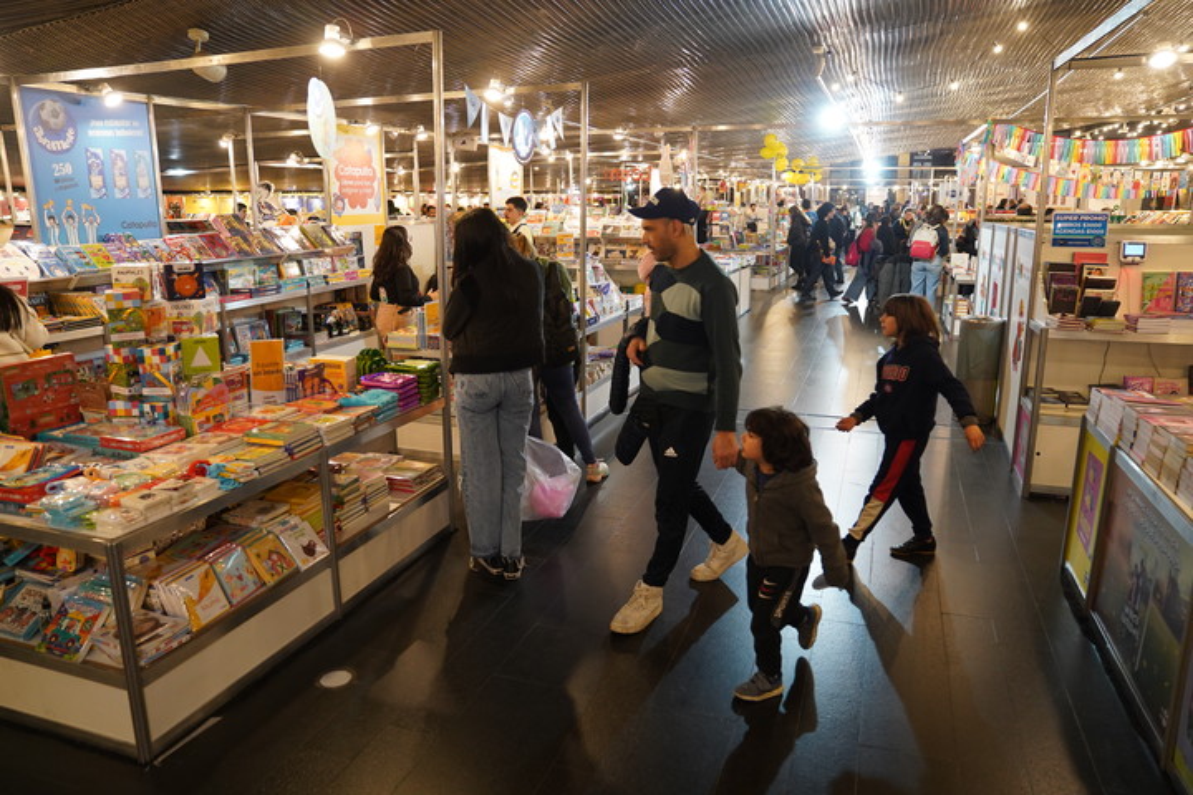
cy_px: 398
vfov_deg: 53.1
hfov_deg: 73.7
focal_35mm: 24
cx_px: 596
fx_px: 795
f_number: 2.8
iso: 2000
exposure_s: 1/160
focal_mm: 24
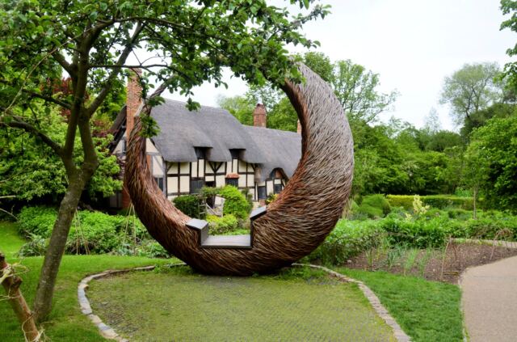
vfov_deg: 43.4
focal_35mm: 30
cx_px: 258
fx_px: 430
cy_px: 171
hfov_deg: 62.1
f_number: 16
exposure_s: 1/40
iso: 200
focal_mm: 20
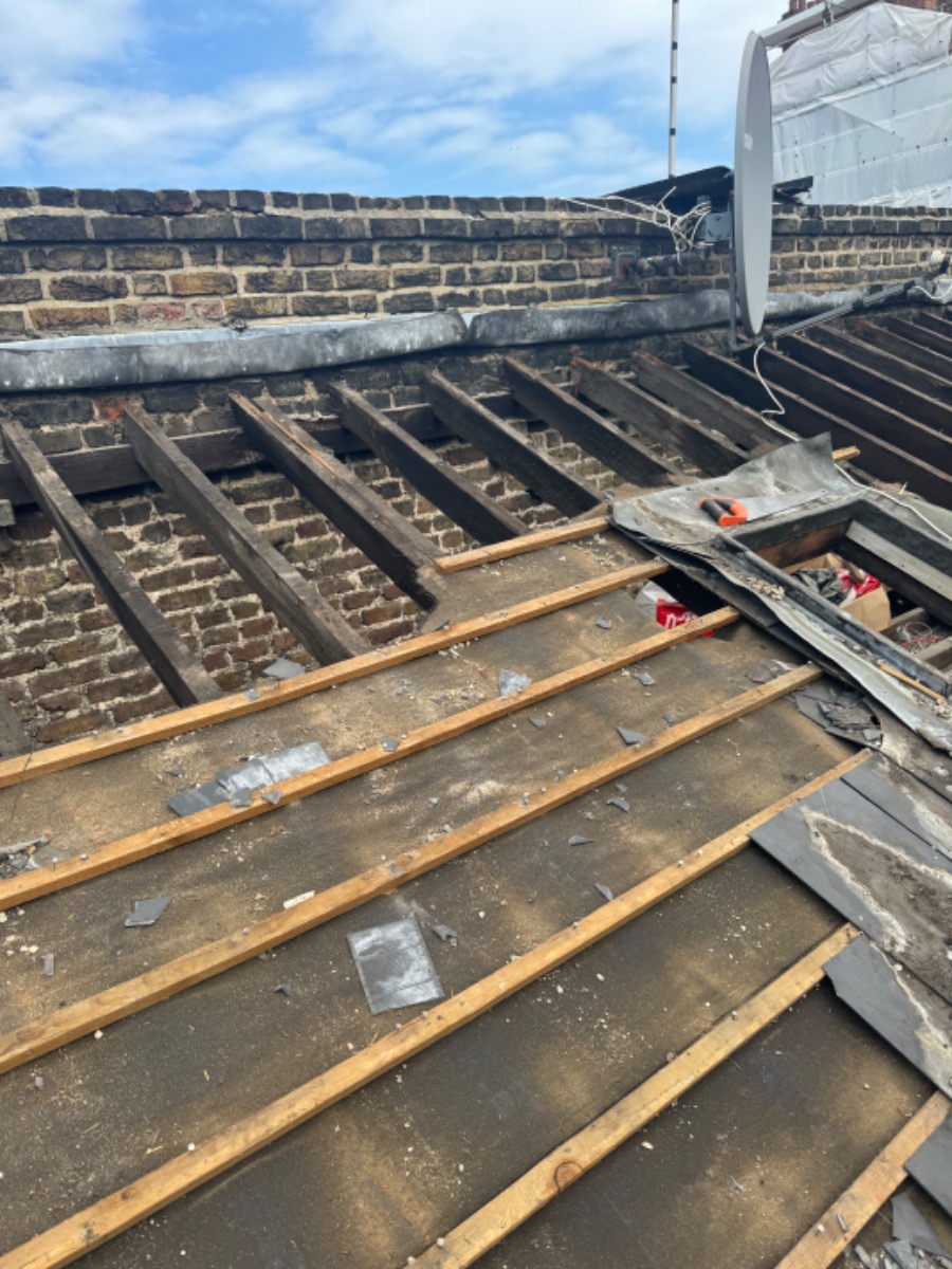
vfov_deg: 71.6
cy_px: 634
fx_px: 880
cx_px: 476
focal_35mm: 24
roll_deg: +3.9
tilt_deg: -17.1
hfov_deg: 56.8
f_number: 1.78
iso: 80
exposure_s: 1/2174
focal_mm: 6.76
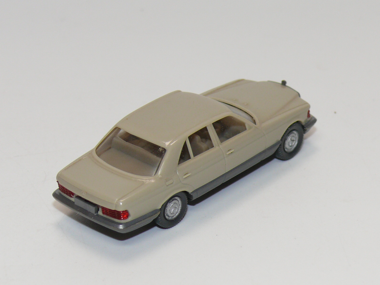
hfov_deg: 14.6
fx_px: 1482
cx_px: 190
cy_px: 142
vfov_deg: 11.0
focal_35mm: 135
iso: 100
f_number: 4
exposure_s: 1/30
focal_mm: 16.1
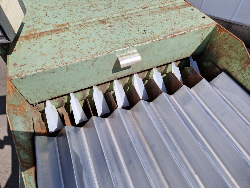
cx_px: 125
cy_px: 94
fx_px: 166
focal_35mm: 23
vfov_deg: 58.9
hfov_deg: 73.9
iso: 50
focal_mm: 5.4
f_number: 1.8
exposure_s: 1/1568
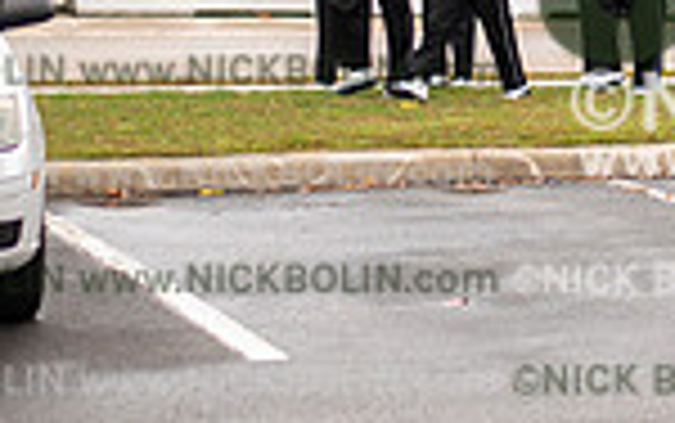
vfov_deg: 6.6
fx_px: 3627
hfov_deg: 10.4
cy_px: -34
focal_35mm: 197
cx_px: 855
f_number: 1.8
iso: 100
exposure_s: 1/100
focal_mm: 50
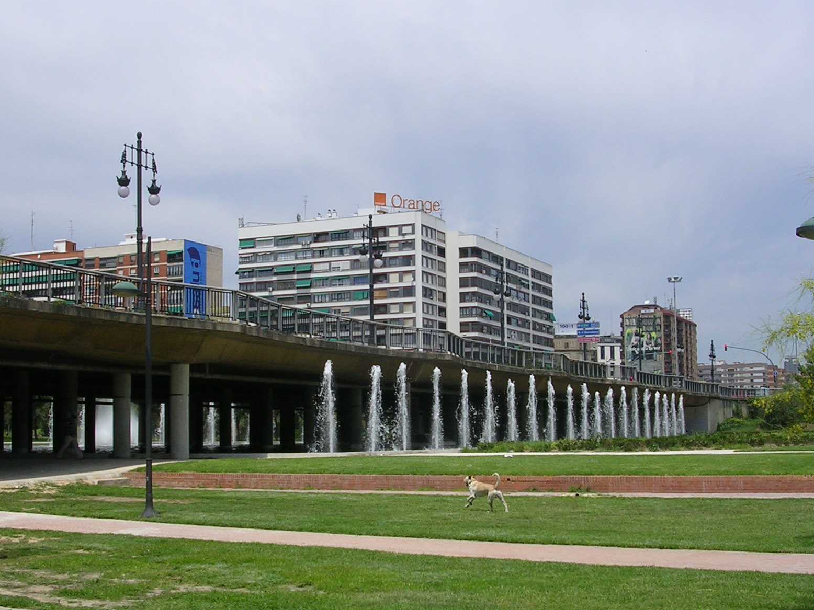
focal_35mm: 50
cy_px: 318
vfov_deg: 29.1
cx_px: 386
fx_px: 1176
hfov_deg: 38.2
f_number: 5.6
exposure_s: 1/510
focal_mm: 5.8
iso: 50
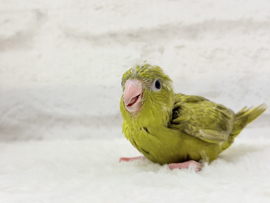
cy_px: 102
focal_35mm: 52
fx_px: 406
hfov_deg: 36.8
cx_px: 135
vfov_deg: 28.0
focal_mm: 5.96
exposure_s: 1/100
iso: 100
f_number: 1.6
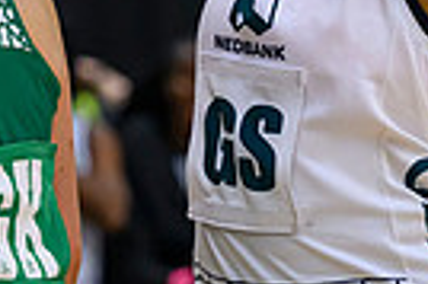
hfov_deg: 2.8
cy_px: -402
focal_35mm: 730
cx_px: 295
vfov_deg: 1.9
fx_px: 8668
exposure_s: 1/1000
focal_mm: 145
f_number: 3.2
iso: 4000
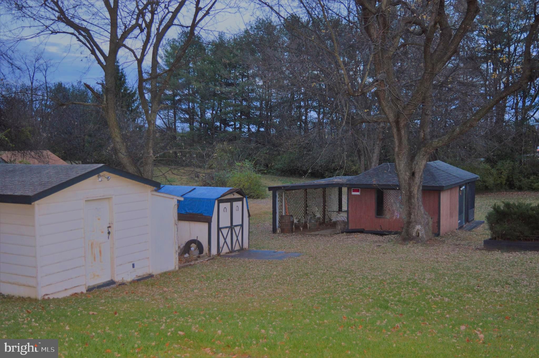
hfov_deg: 51.3
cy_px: 179
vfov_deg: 35.4
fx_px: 561
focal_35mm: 38
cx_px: 270
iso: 400
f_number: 4
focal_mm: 25
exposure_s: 1/60
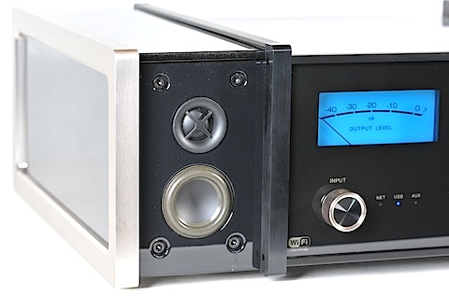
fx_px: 1307
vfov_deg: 13.0
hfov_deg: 19.5
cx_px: 224
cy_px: 148
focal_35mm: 105
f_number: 8
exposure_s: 1/160
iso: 1600
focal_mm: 105
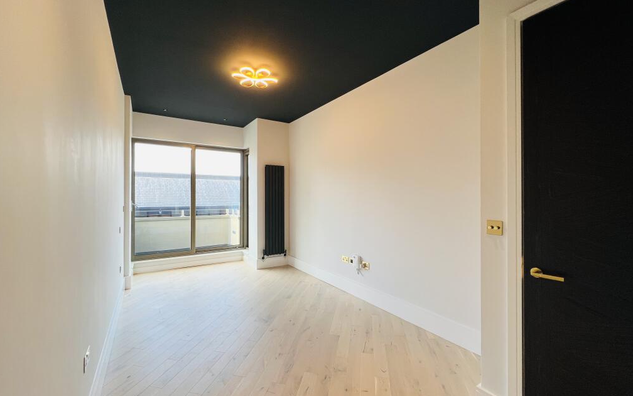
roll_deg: +0.2
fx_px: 242
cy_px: 197
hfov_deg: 105.3
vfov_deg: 78.6
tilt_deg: -0.1
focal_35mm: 14
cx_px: 314
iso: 64
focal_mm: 1.57
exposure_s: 1/100
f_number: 1.8
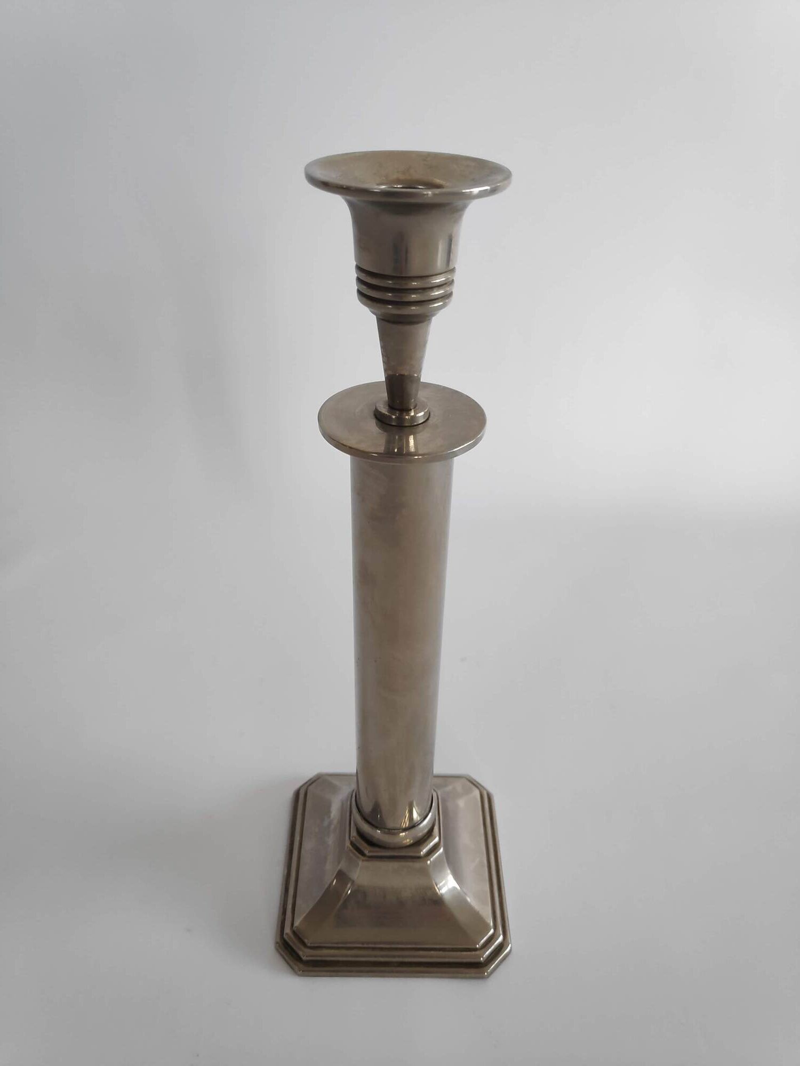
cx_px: 400
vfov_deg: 81.7
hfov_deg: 66.0
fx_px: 616
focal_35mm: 20
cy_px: 533
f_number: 1.9
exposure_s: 1/100
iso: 371
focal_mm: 3.94
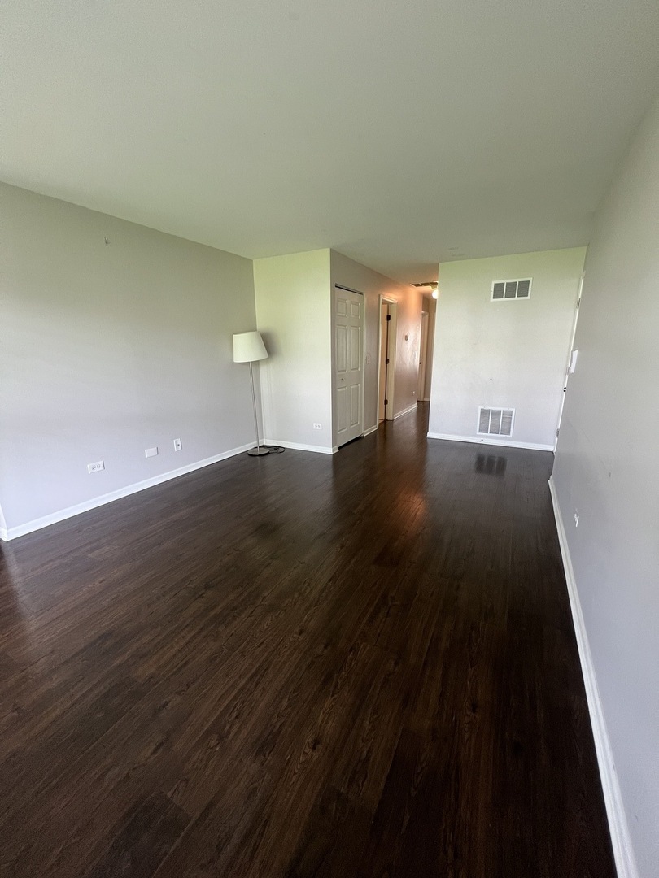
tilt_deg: -15.3
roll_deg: -0.2
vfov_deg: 106.2
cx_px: 330
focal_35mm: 13
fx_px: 330
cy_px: 439
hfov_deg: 89.9
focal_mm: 1.57
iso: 250
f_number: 1.8
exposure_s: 1/60
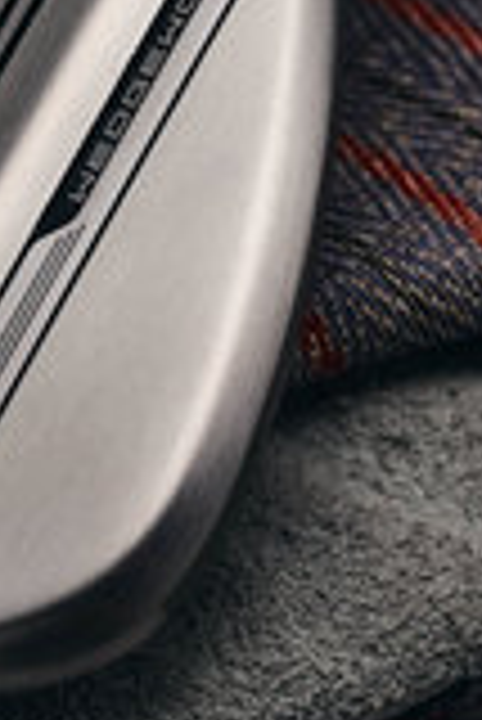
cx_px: -97
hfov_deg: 6.1
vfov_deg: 9.1
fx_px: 4509
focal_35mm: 225
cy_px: -9
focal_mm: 90
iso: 160
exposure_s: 1/100
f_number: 10
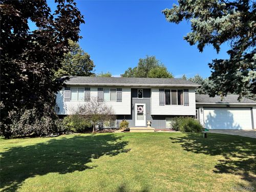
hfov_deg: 67.3
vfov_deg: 53.1
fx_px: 192
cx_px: 128
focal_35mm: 26
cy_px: 96
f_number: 1.6
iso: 50
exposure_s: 1/3021
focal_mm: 5.96
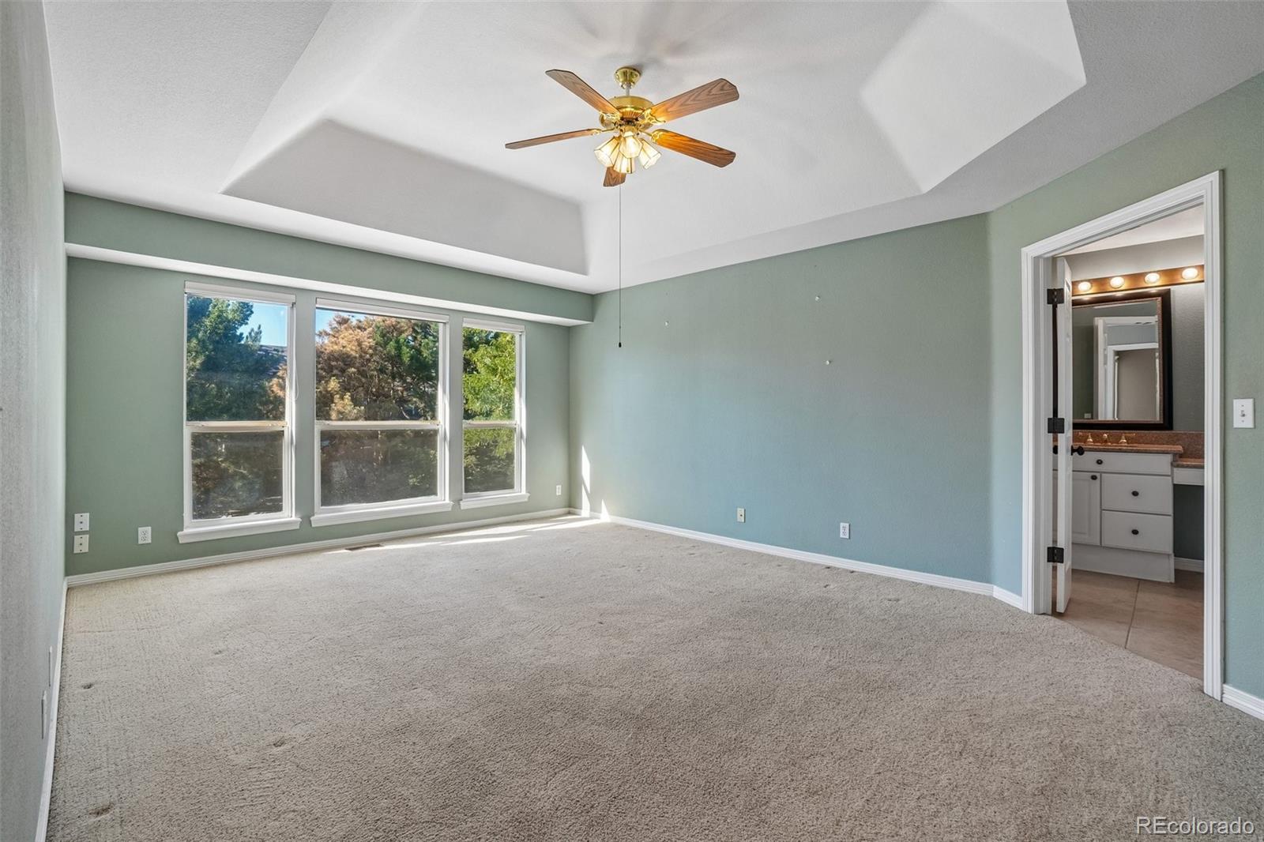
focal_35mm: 15
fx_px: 527
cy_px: 421
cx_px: 632
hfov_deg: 100.4
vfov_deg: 77.3
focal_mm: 10
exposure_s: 1/60
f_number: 8
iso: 400
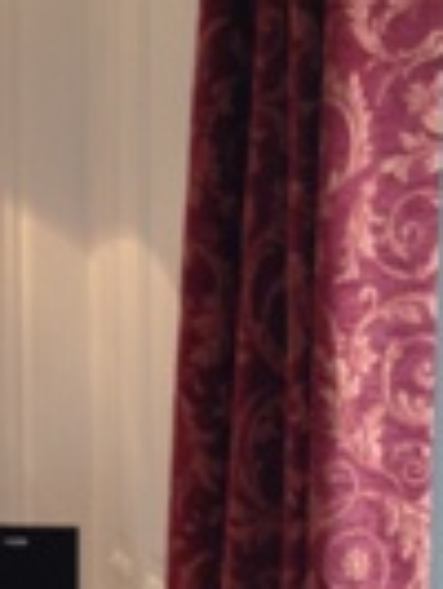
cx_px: -120
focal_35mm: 118
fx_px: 2010
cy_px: 456
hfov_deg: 12.2
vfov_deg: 16.6
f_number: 2.4
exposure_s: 1/20
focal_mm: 4.28
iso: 80
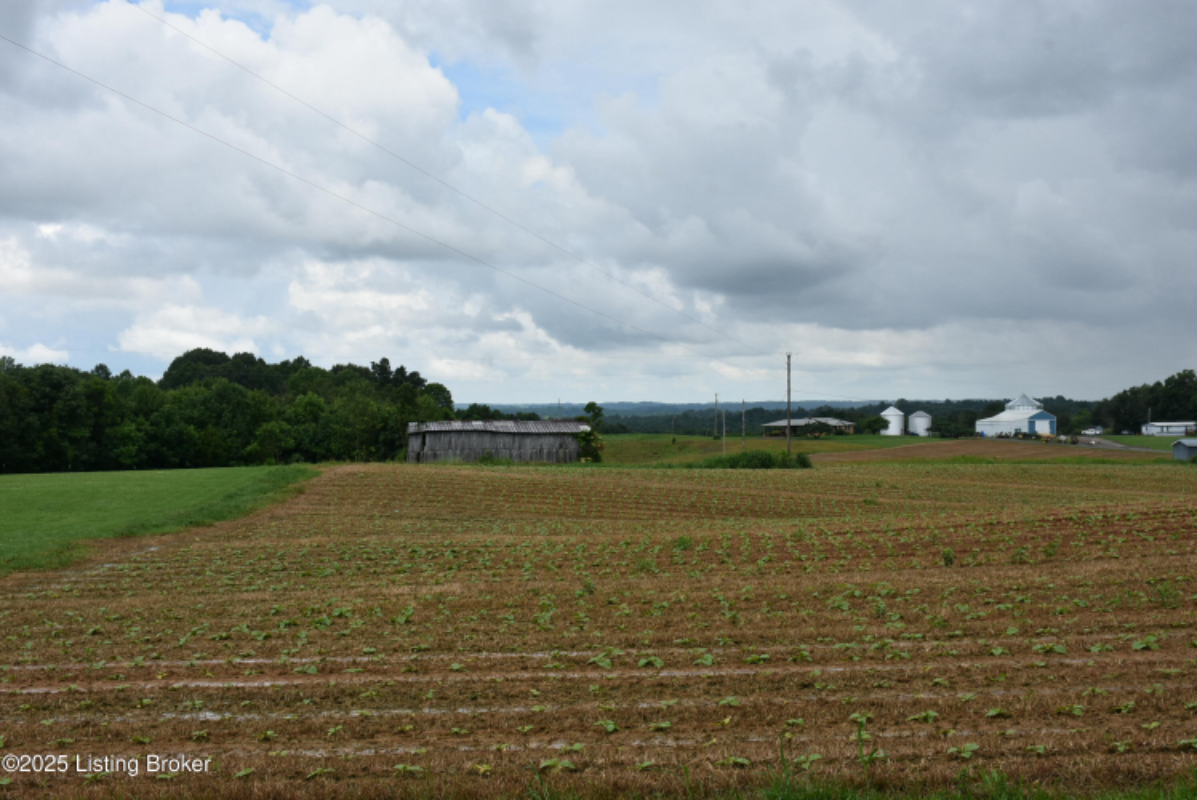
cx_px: 598
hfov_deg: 43.6
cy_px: 400
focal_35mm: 45
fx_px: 1497
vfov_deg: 29.9
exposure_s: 1/400
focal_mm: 30
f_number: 10
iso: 250
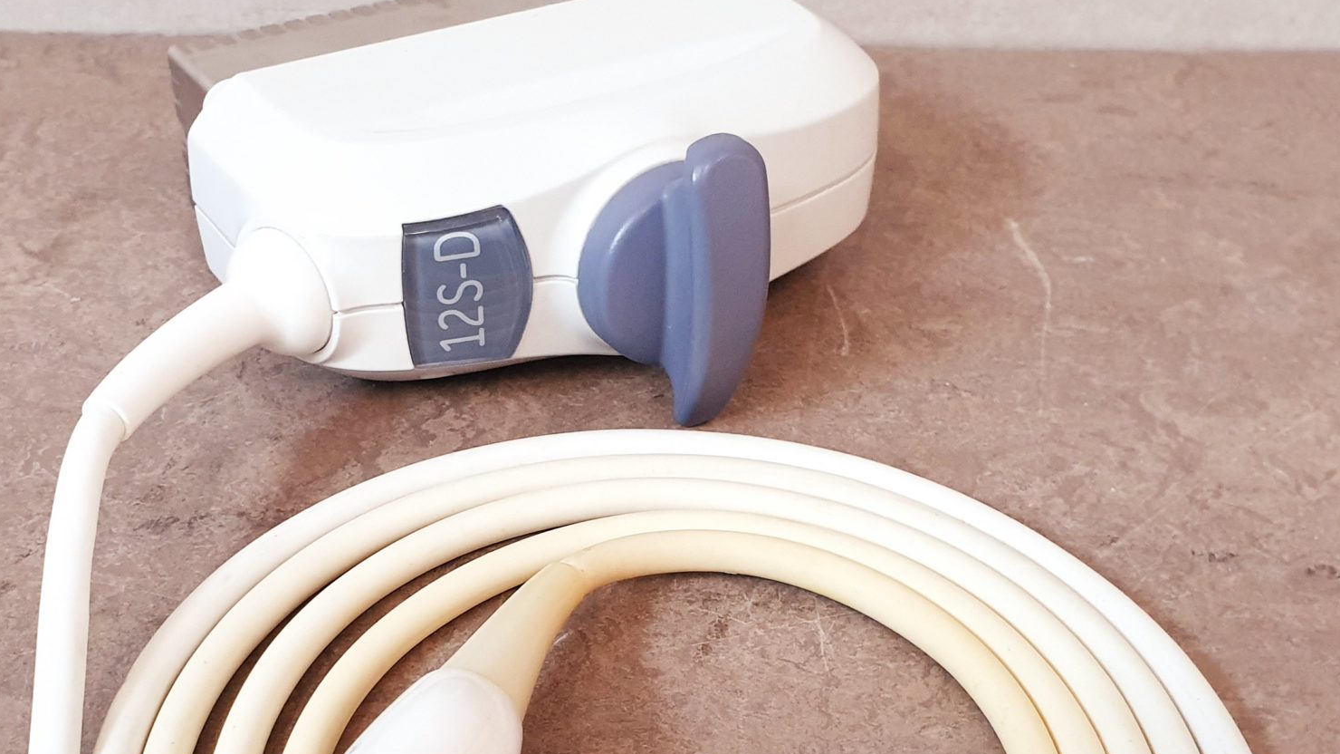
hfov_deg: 41.9
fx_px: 1741
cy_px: 600
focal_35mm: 49
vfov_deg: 24.1
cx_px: 545
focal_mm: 4.3
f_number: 2.4
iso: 320
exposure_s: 1/50
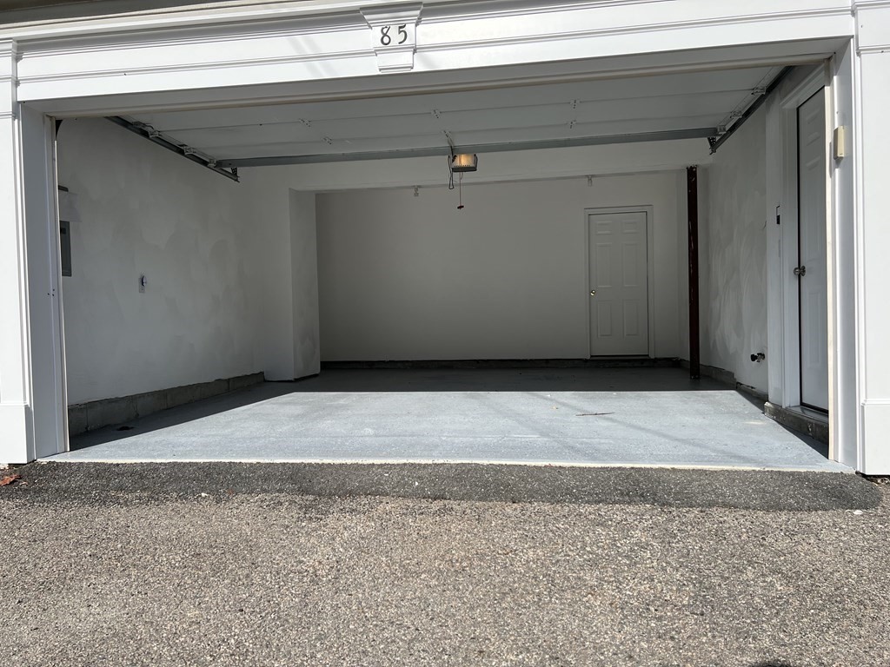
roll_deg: +1.6
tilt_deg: -1.9
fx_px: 668
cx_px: 445
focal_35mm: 26
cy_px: 334
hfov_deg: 67.3
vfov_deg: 53.1
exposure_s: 1/3571
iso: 50
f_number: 1.5
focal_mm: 5.7
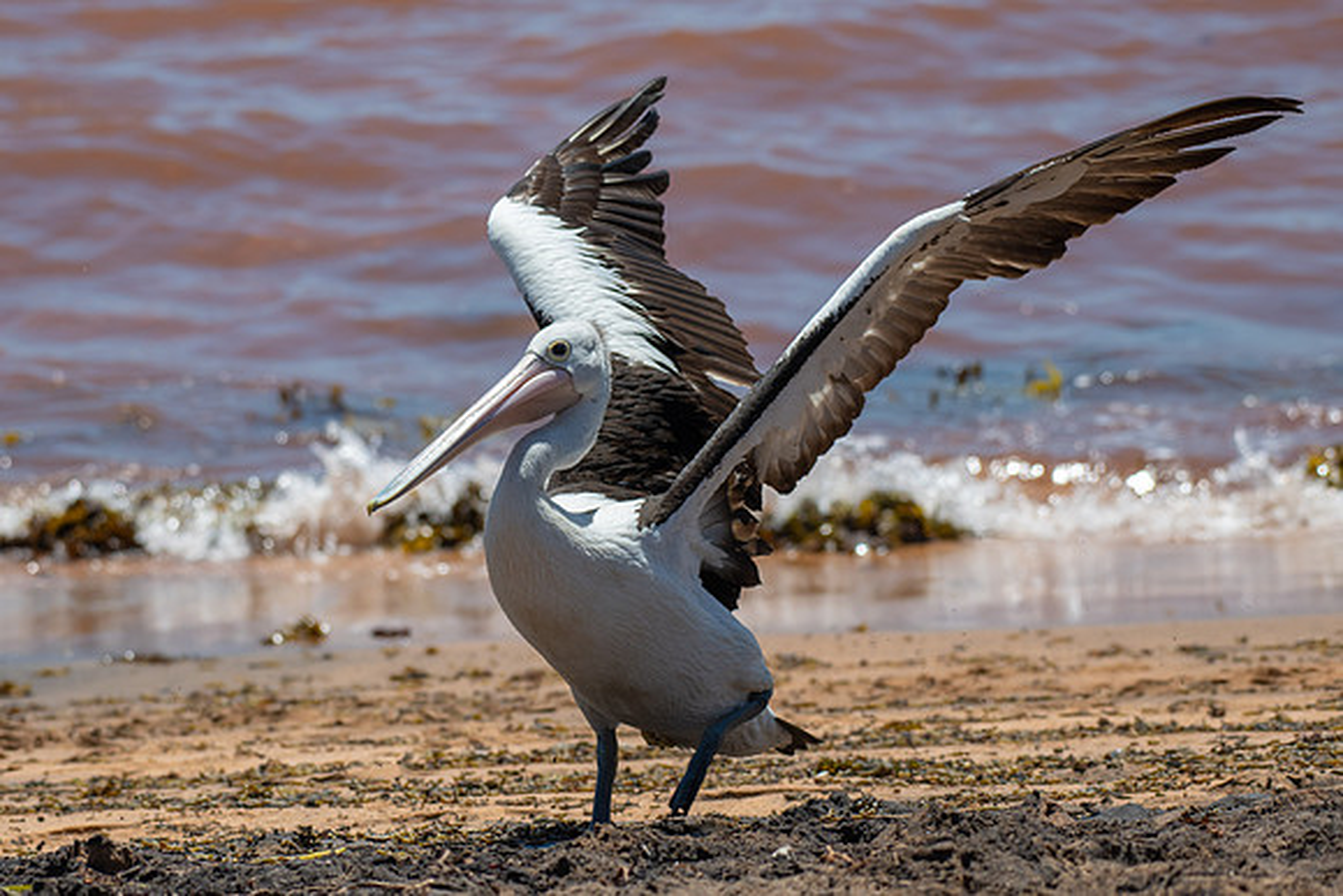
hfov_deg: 7.6
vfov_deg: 5.1
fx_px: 10062
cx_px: 458
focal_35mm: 270
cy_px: 395
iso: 220
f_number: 5.6
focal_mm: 200
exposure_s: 1/2000
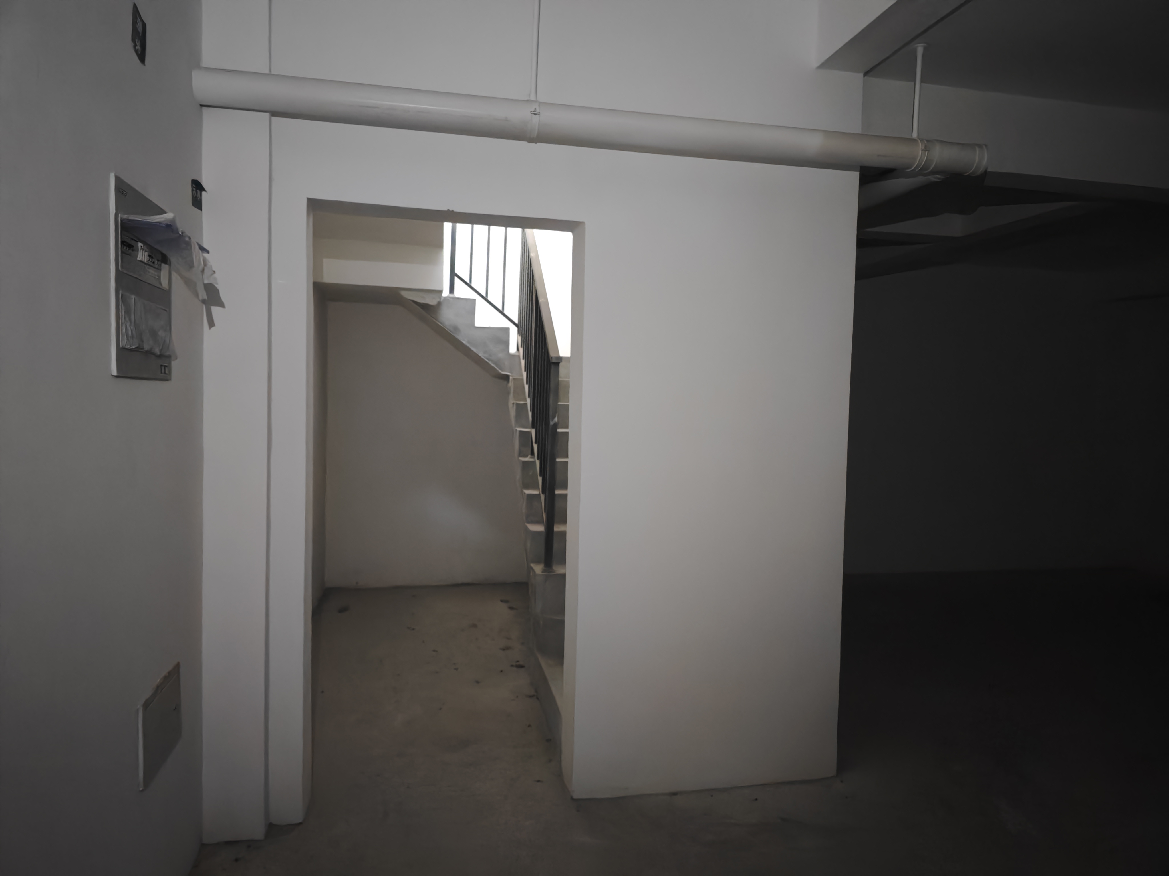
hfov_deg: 73.9
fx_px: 777
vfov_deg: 58.9
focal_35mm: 23
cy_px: 438
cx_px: 584
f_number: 1.9
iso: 12800
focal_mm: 8.7
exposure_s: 1/50
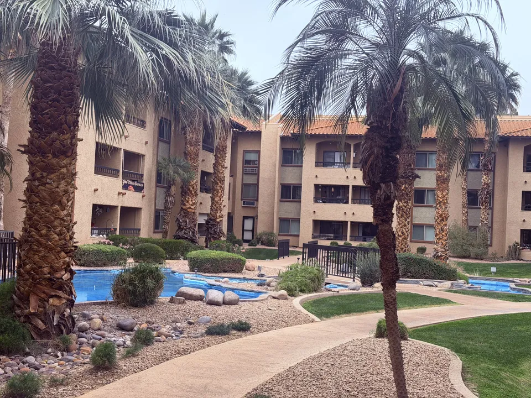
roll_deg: -1.6
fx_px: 736
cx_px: 266
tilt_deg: +2.3
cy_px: 199
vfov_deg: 30.3
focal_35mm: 48
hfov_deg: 39.7
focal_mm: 6.8
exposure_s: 1/663
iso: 64
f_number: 1.8
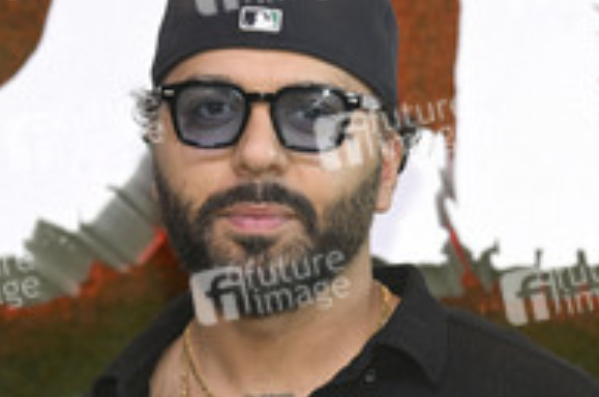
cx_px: 312
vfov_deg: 6.4
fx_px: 3571
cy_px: 366
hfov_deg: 9.6
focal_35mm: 215
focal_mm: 92
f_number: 4.5
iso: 800
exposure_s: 1/250
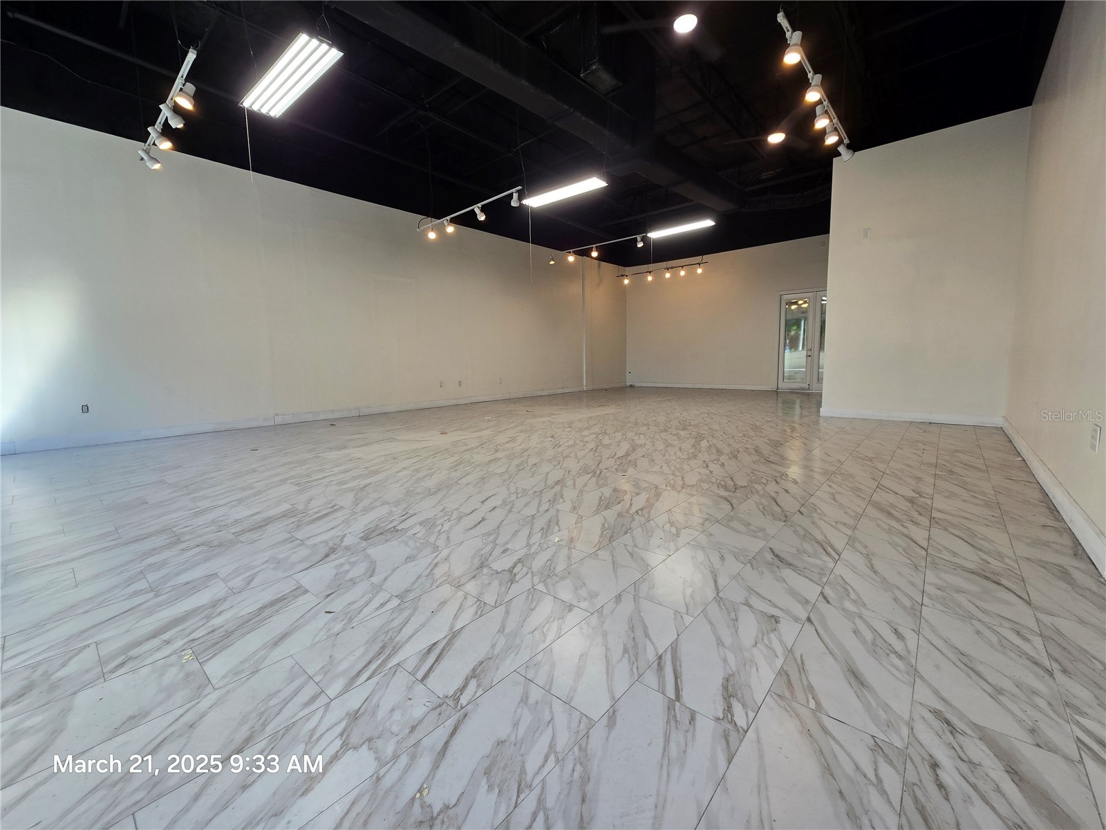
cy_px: 415
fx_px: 415
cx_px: 553
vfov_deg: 89.9
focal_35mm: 13
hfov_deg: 106.2
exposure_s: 1/60
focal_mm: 2.2
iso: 64
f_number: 2.2
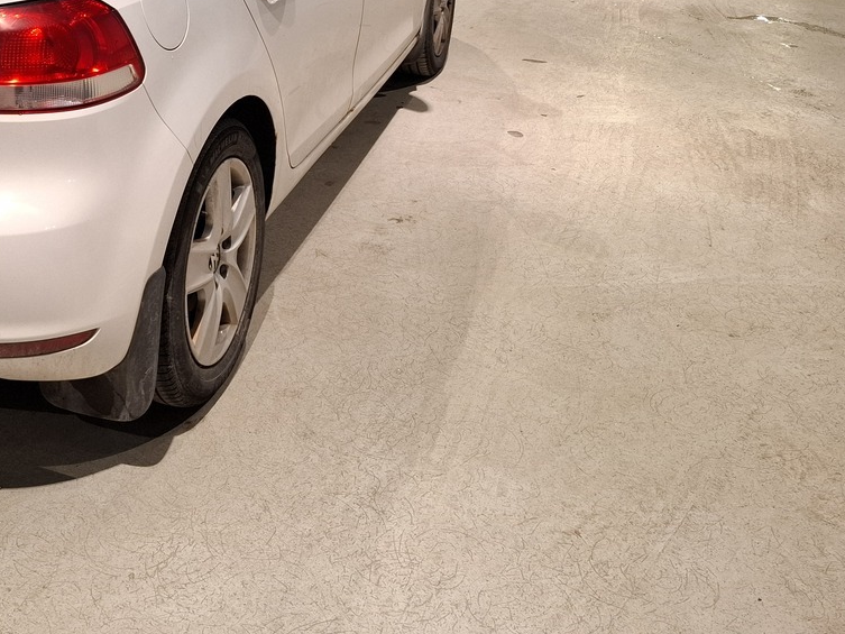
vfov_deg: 31.0
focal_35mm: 44
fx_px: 1074
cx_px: 82
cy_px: 37
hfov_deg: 39.7
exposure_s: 1/50
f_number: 1.8
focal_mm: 5.54
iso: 160
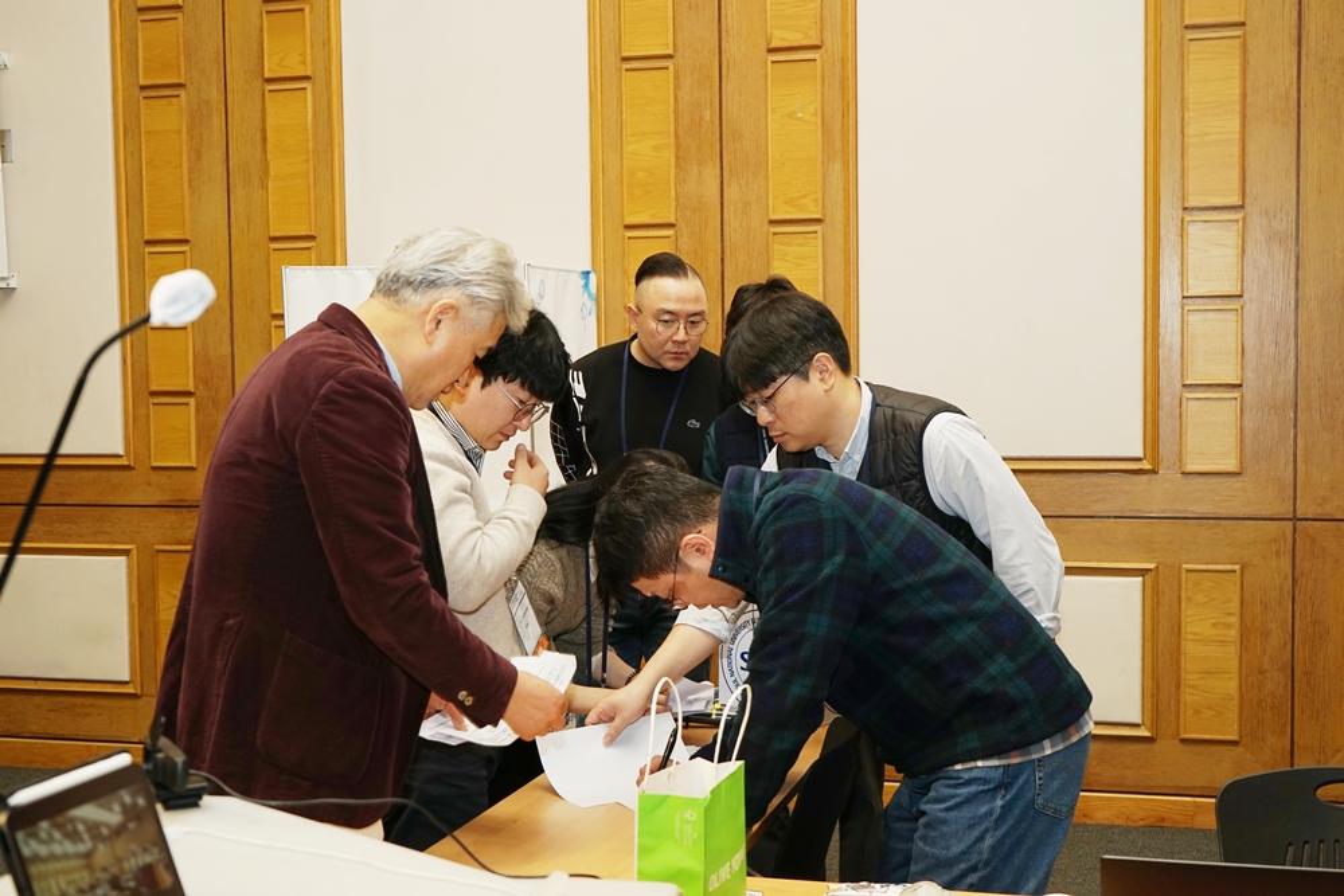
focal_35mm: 44
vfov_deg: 30.5
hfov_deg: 44.5
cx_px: 672
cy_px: 448
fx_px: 1643
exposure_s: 1/80
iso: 400
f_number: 6.3
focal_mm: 44
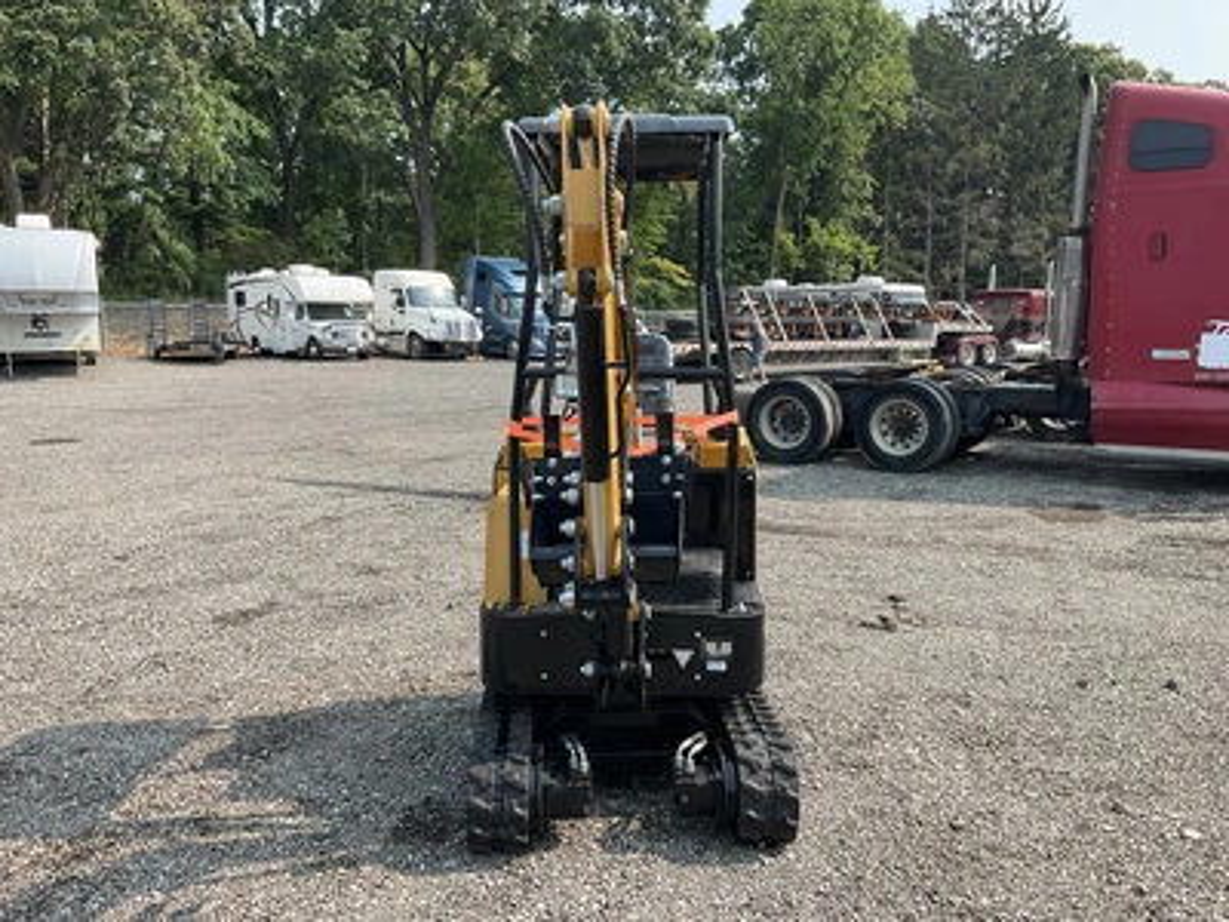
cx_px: 614
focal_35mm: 29
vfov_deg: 48.2
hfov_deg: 61.7
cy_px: 461
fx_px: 1030
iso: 25
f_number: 1.8
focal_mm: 3
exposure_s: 1/804
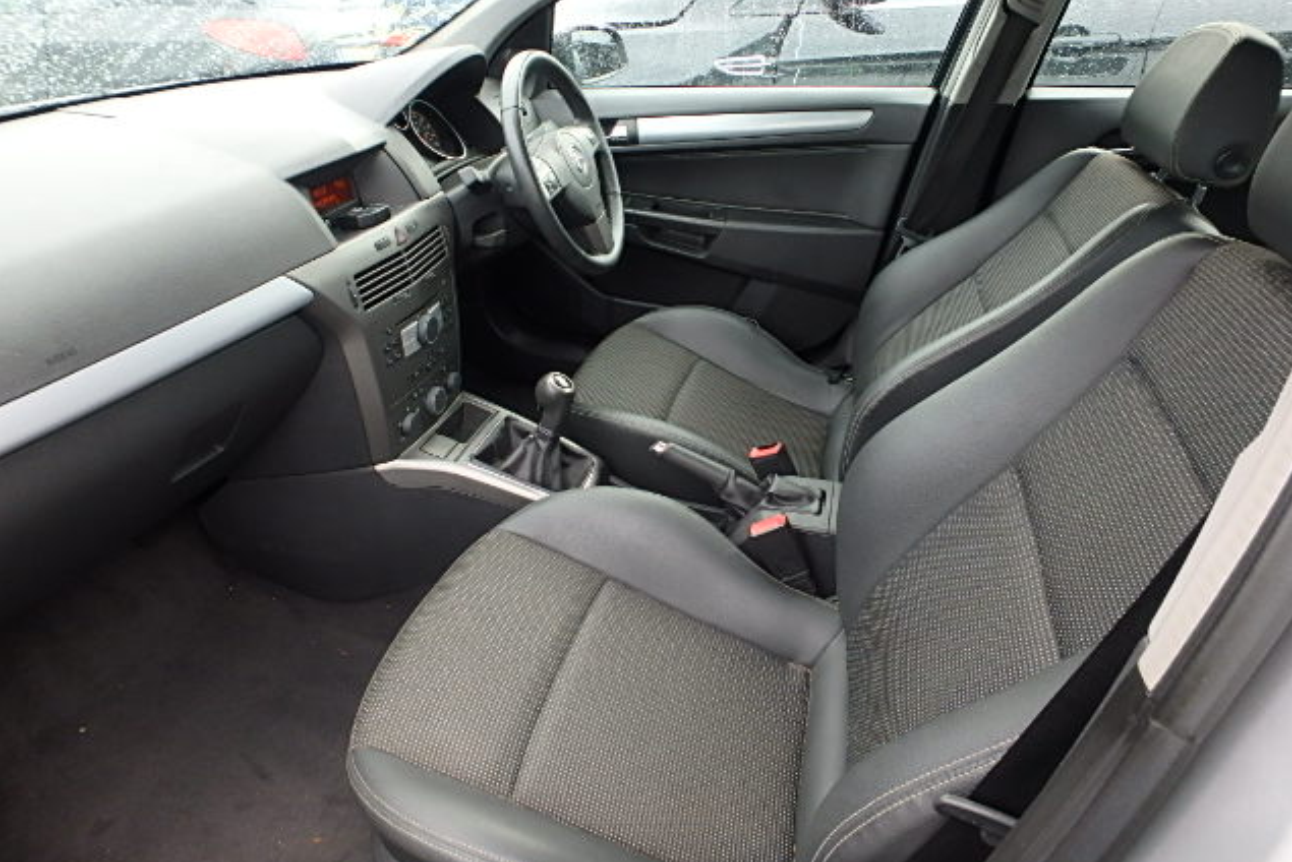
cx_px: 647
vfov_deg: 57.2
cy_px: 388
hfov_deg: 78.6
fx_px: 790
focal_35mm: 22
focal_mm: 3.7
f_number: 3.5
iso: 200
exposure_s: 1/50
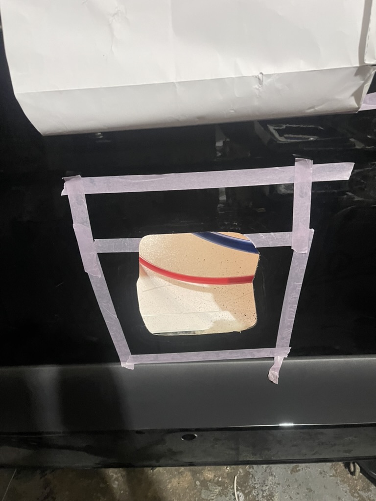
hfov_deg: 53.1
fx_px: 377
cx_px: 188
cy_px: 250
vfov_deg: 67.3
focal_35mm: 26
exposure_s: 1/55
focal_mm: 5.1
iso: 500
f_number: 1.6
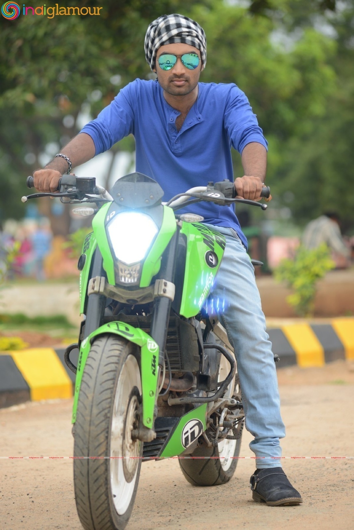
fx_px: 1990
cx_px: 177
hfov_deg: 10.2
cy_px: 265
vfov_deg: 15.2
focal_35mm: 135
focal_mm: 135
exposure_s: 1/200
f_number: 3.5
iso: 250
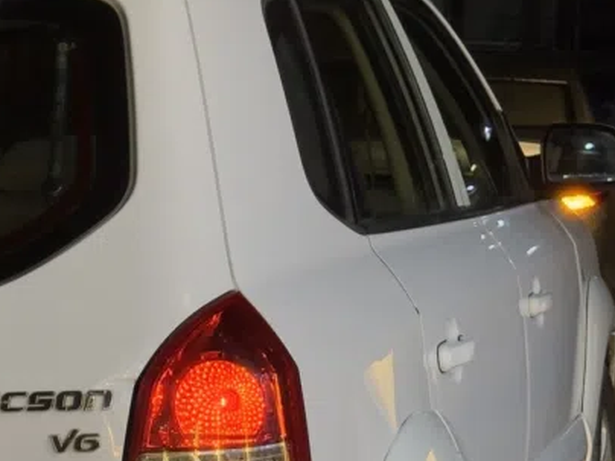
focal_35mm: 76
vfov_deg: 19.4
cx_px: 230
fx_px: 1350
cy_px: 275
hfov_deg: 25.6
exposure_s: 1/121
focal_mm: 6.76
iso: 50
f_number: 1.78
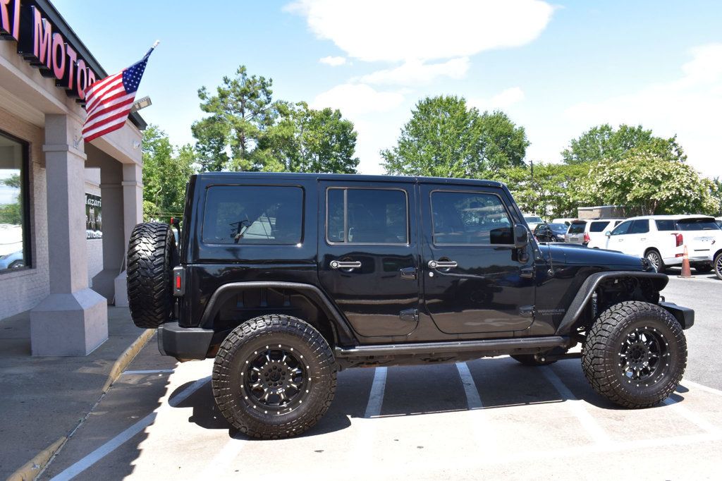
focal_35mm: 30
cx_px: 361
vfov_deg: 43.6
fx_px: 601
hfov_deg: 61.9
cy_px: 240
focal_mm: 20
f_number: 10
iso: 400
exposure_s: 1/250
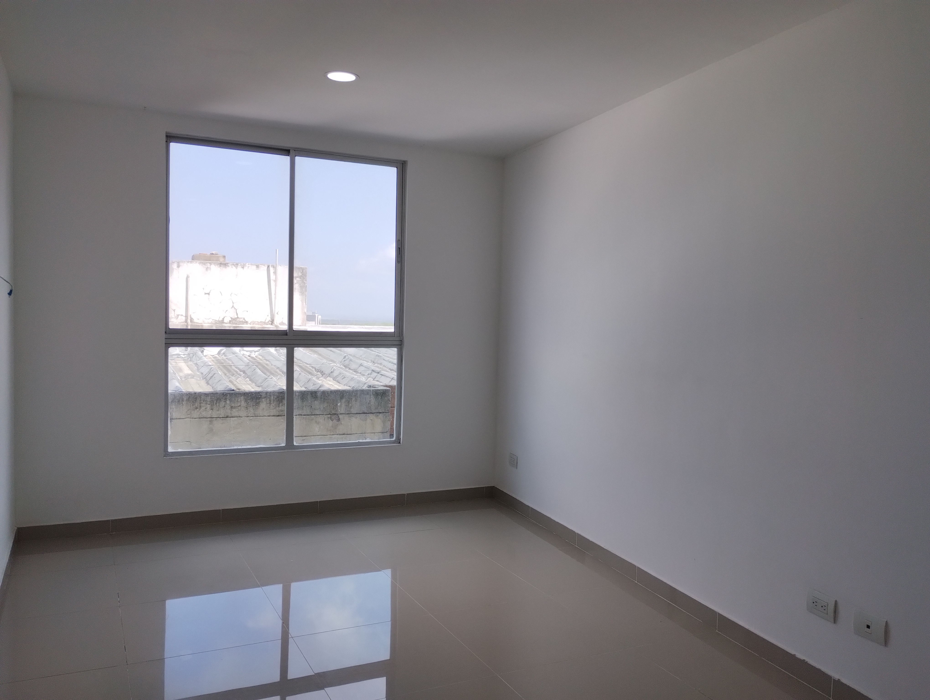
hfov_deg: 63.4
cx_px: 465
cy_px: 350
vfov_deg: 49.9
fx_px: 753
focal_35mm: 28
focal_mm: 4.27
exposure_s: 1/306
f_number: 1.8
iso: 100
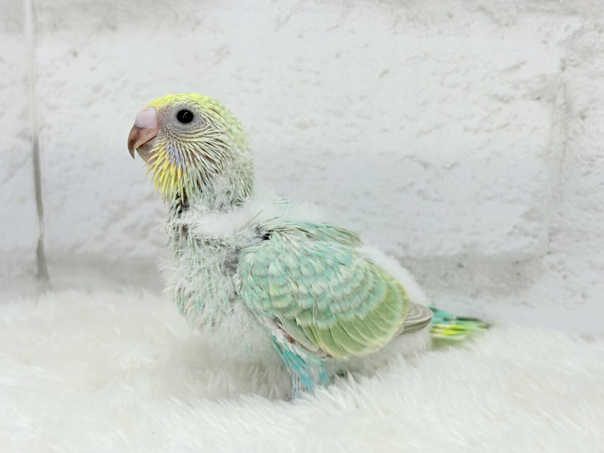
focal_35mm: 52
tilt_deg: -8.9
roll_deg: +0.9
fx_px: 907
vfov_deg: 28.0
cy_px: 226
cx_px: 302
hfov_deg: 36.8
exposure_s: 1/100
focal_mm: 5.96
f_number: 1.6
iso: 64
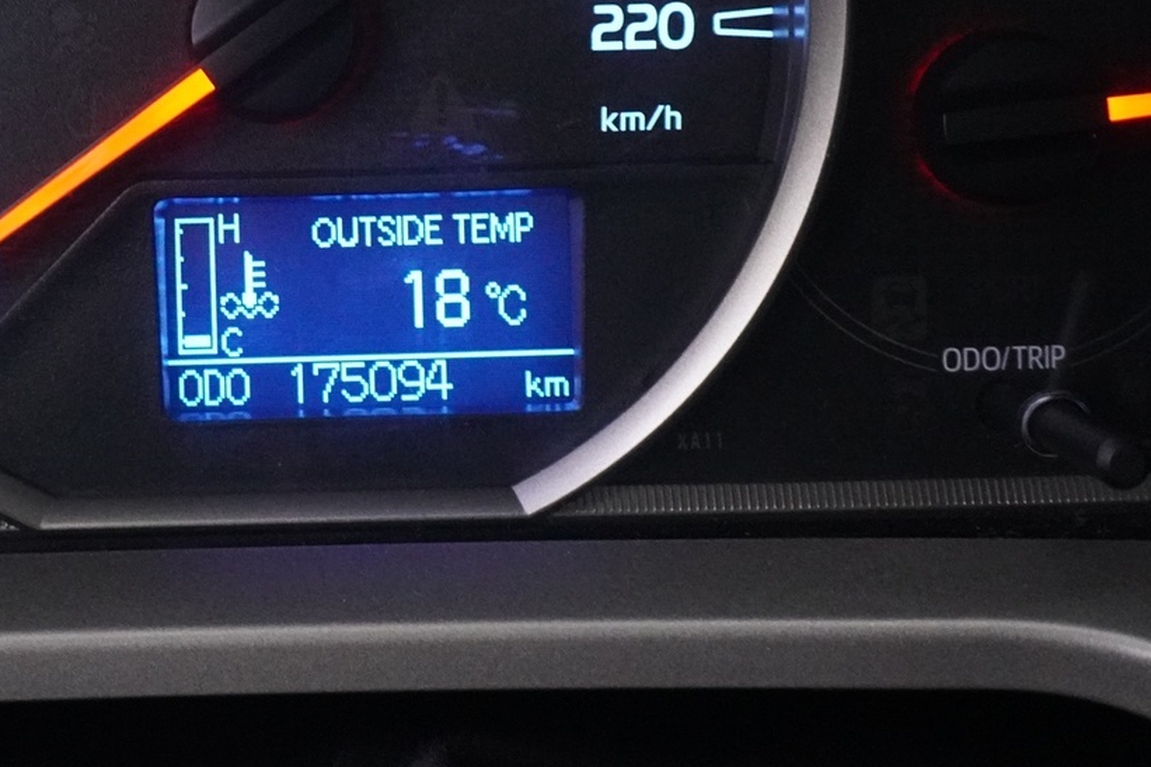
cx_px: 276
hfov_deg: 27.0
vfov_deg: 18.1
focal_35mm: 74
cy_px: 70
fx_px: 2365
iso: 6400
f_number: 4.5
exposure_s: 1/30
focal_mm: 25
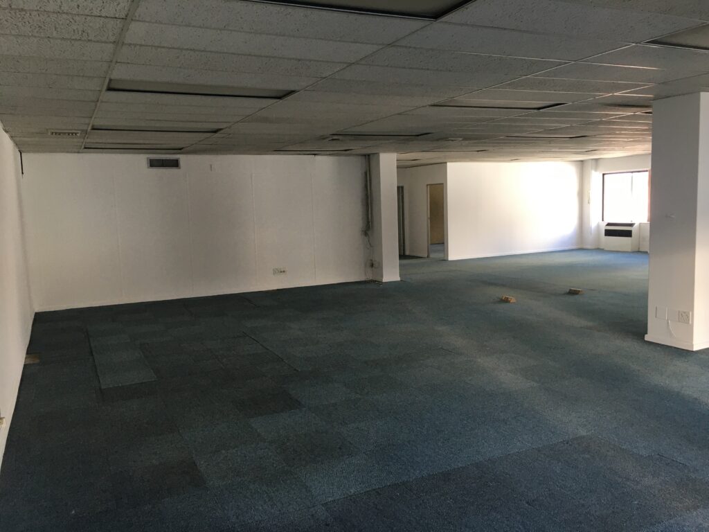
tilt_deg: -4.0
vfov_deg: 48.2
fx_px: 594
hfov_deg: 61.7
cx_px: 354
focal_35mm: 29
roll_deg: +2.3
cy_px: 266
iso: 50
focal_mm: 4.15
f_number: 2.2
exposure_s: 1/33
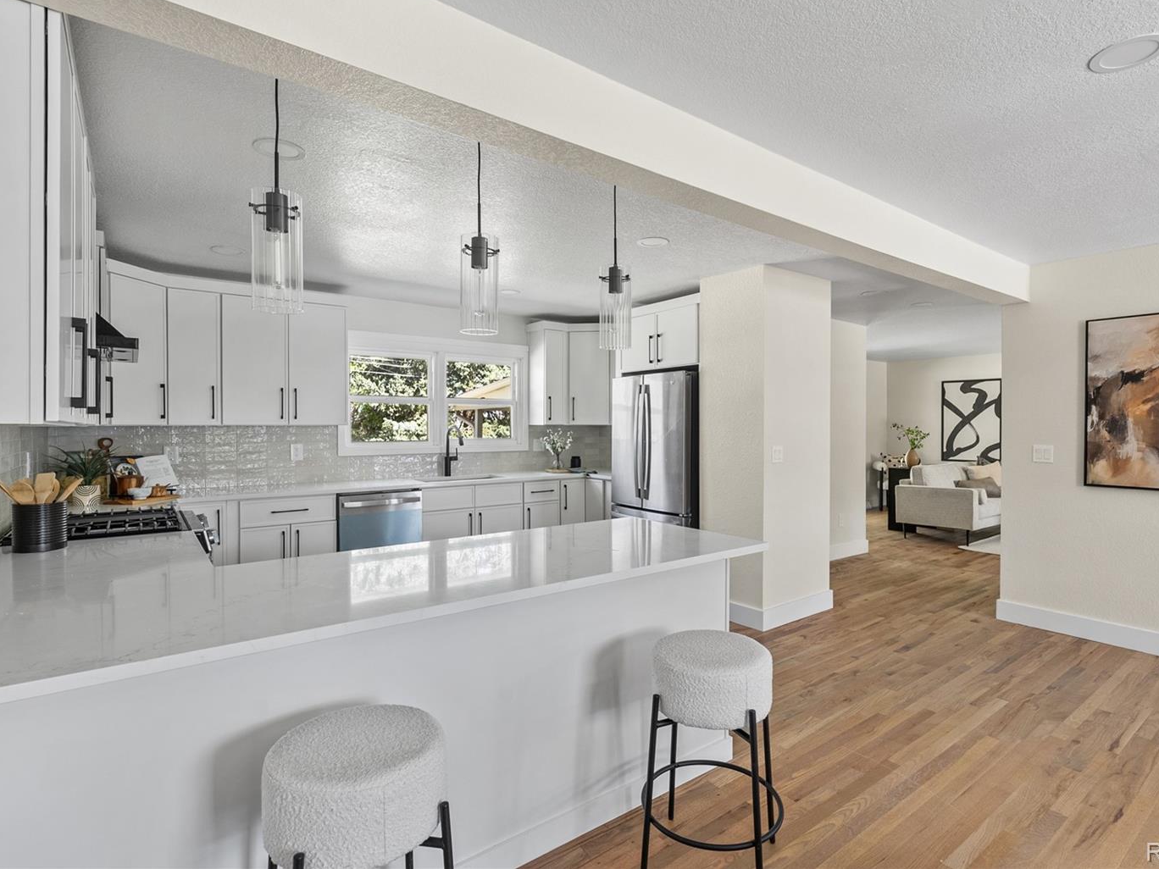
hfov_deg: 87.7
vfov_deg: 71.6
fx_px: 603
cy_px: 417
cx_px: 606
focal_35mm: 18
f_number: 8
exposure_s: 1/4
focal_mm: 16
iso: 200
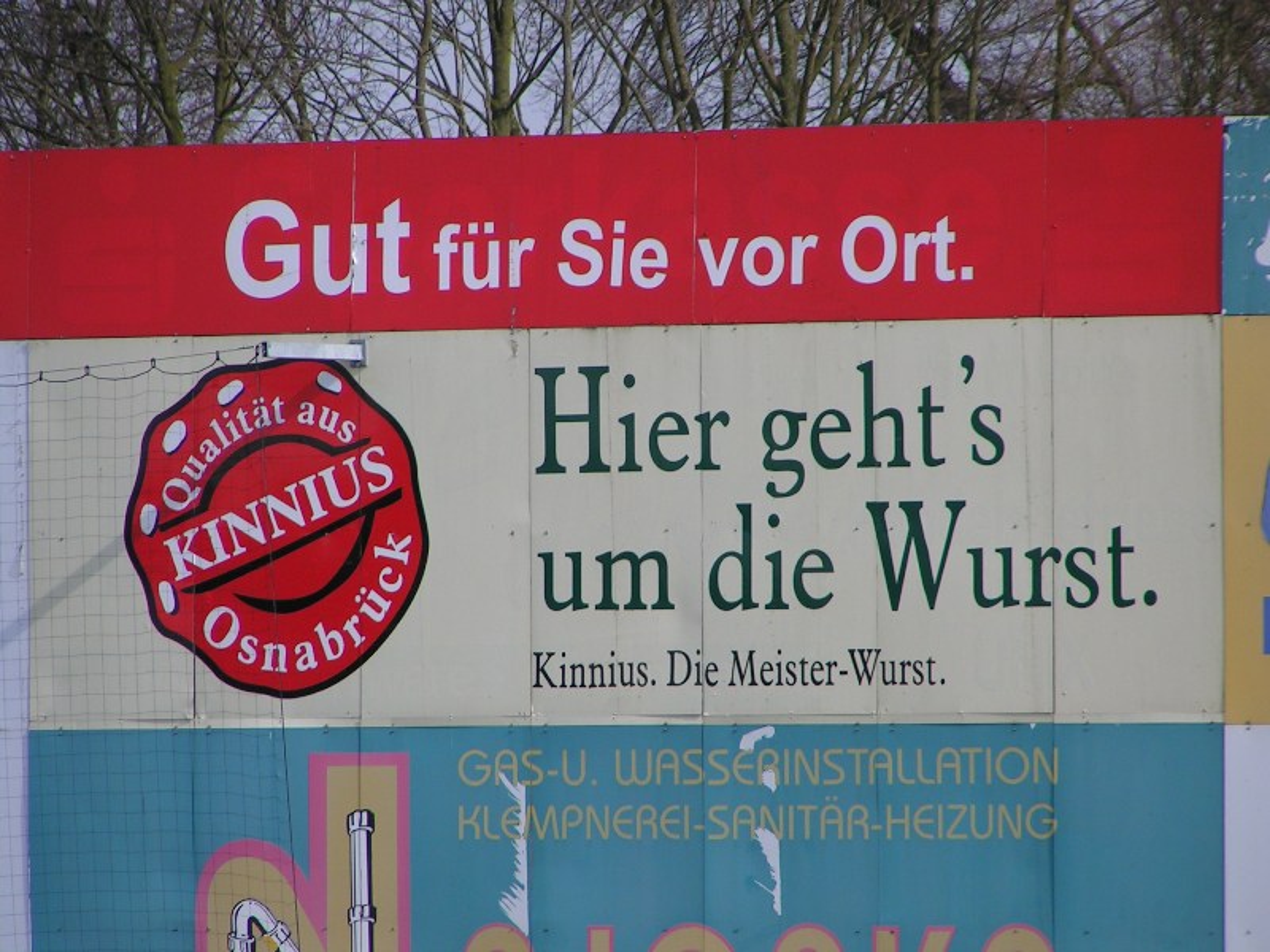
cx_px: 635
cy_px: 476
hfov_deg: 5.2
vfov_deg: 3.9
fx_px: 13942
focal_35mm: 380
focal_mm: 58
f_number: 3.5
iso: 50
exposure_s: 1/800
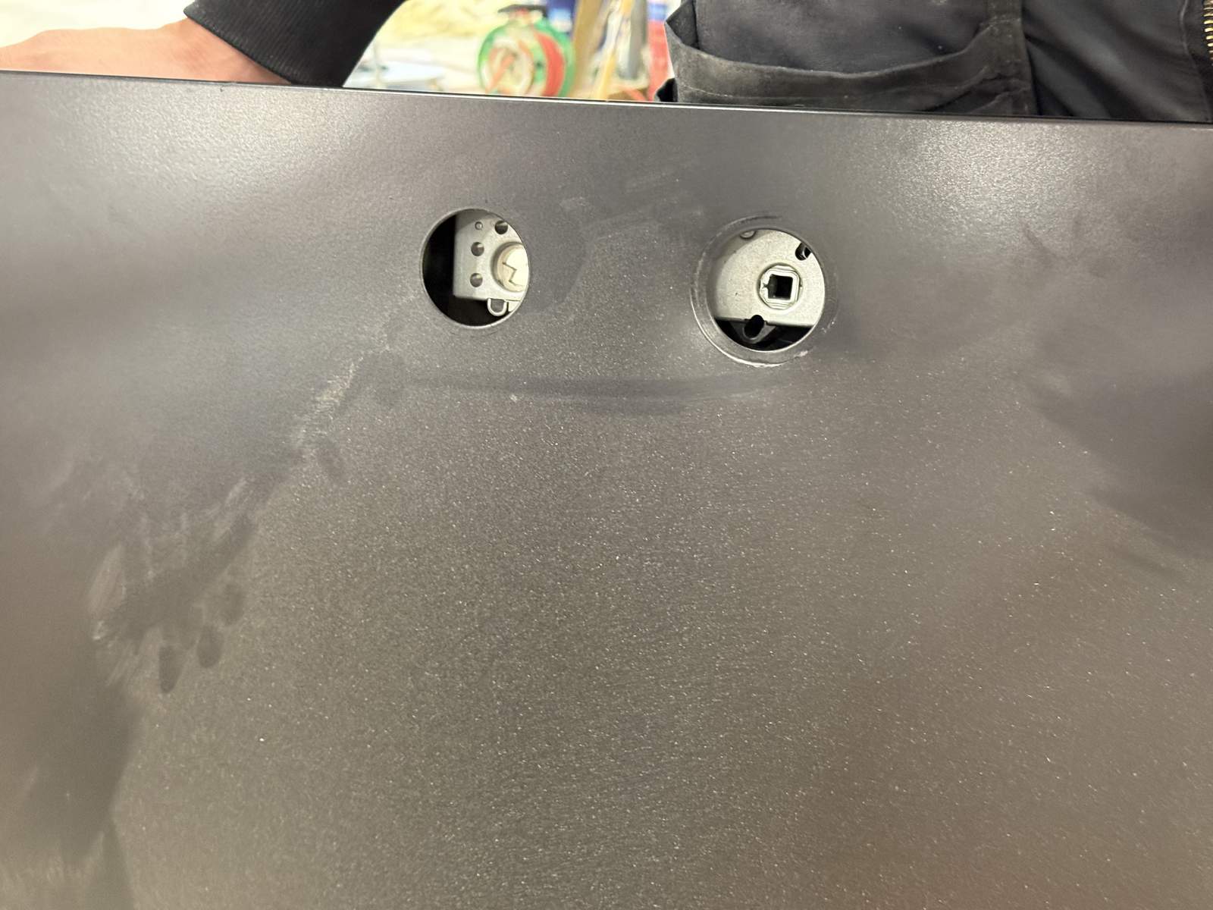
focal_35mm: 48
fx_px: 1682
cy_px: 455
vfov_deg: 30.3
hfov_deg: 39.7
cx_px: 606
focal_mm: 6.76
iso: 500
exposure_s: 1/25
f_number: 1.78
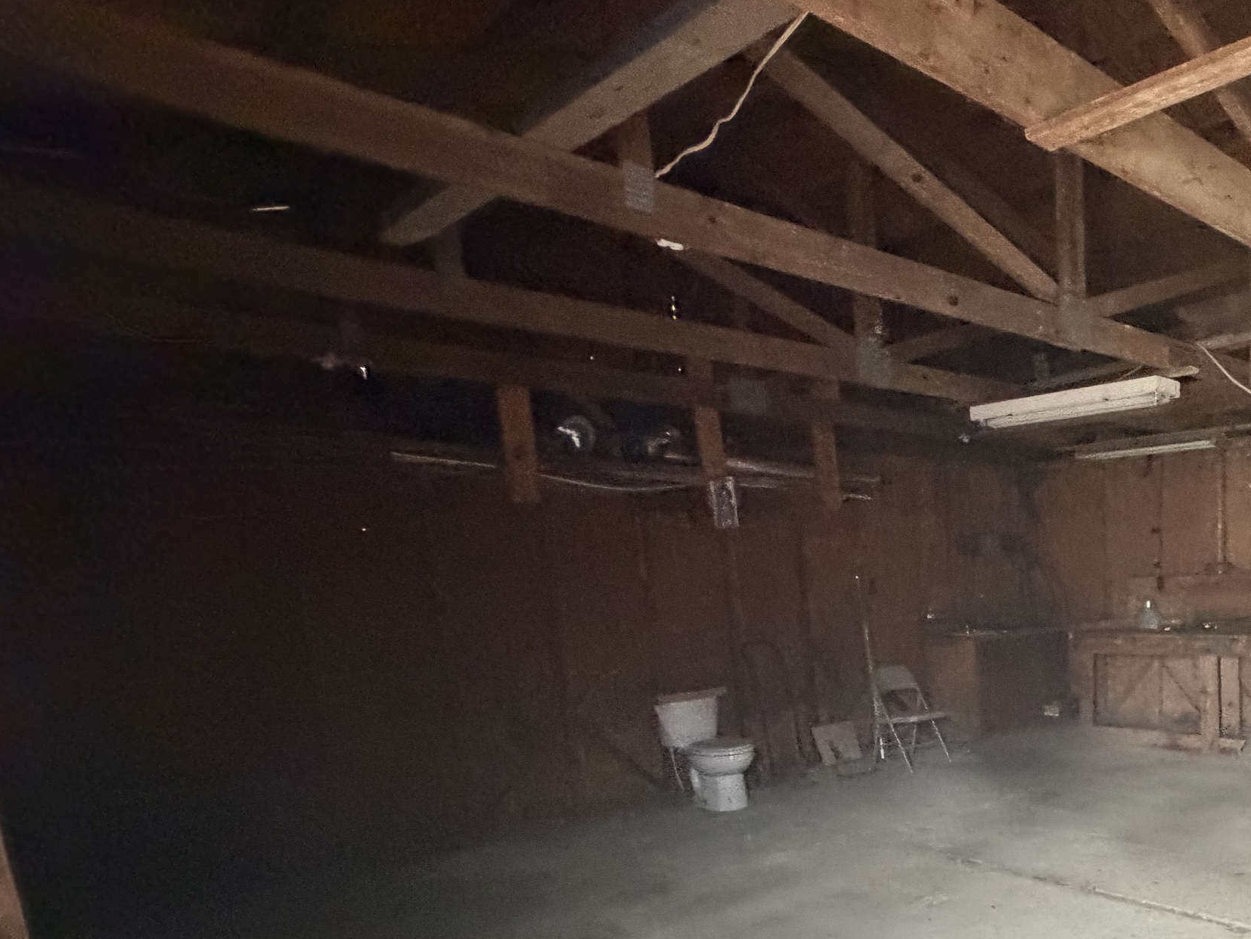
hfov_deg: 59.2
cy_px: 725
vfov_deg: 50.5
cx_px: 1082
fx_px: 940
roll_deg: +1.4
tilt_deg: -8.0
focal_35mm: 26
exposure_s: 1/60
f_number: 2.2
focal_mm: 2.22
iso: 1000
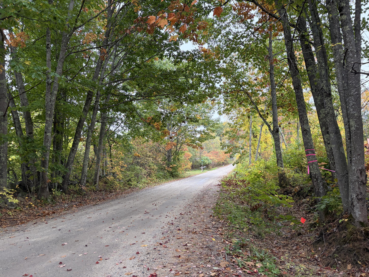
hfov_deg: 67.3
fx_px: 277
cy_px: 138
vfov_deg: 53.1
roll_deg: +1.7
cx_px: 184
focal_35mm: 26
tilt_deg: +8.5
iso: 200
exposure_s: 1/60
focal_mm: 5.96
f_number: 1.6
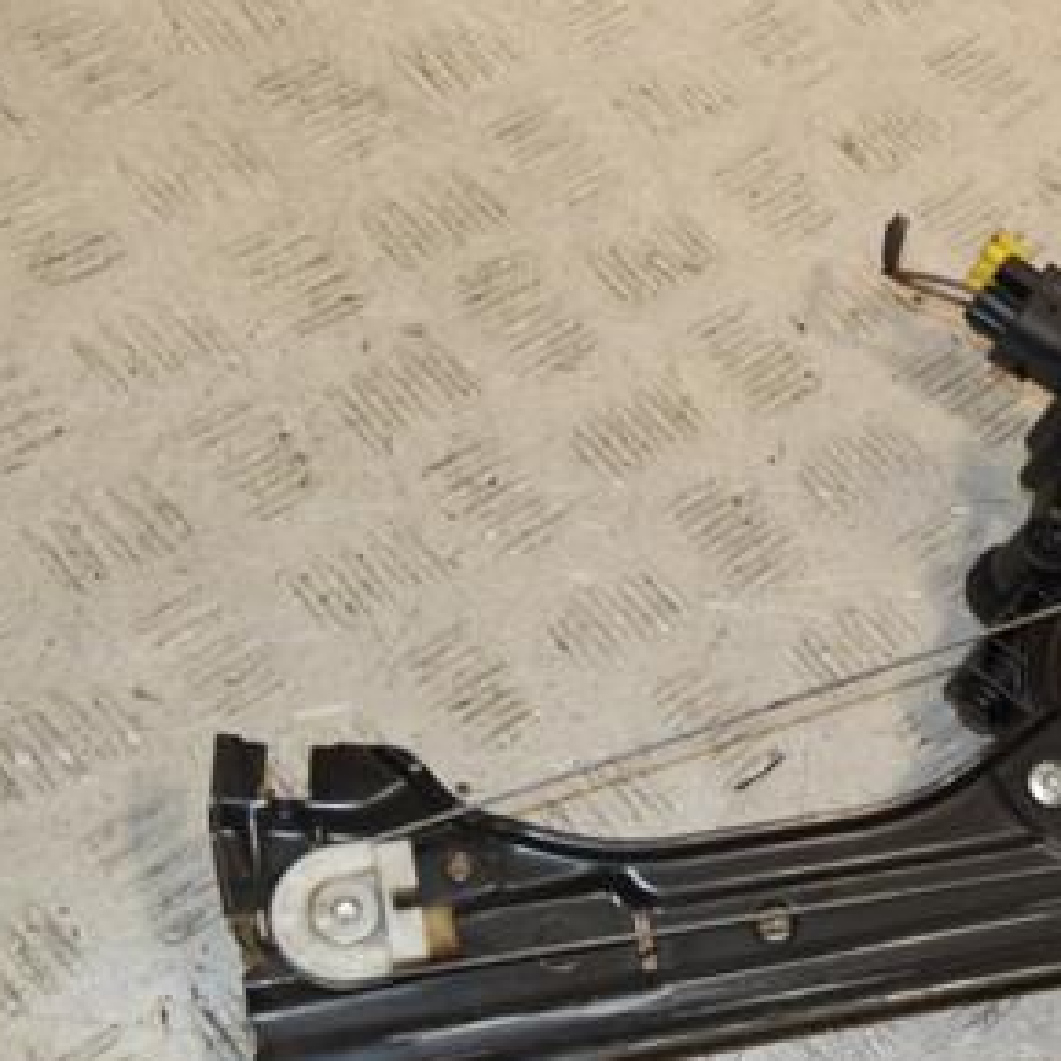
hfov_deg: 22.5
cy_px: 672
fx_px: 2566
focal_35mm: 74
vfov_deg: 23.3
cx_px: 1054
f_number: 7.1
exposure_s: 1/200
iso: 800
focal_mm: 28
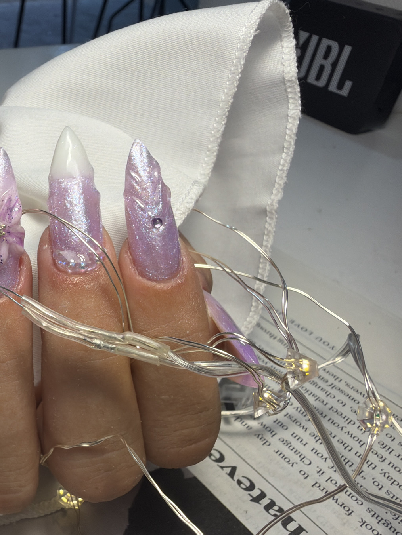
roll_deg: -3.5
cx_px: 13
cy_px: 289
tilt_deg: -38.3
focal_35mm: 37
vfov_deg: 50.1
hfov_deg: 35.5
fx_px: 573
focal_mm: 2.22
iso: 16
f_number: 2.2
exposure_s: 1/100
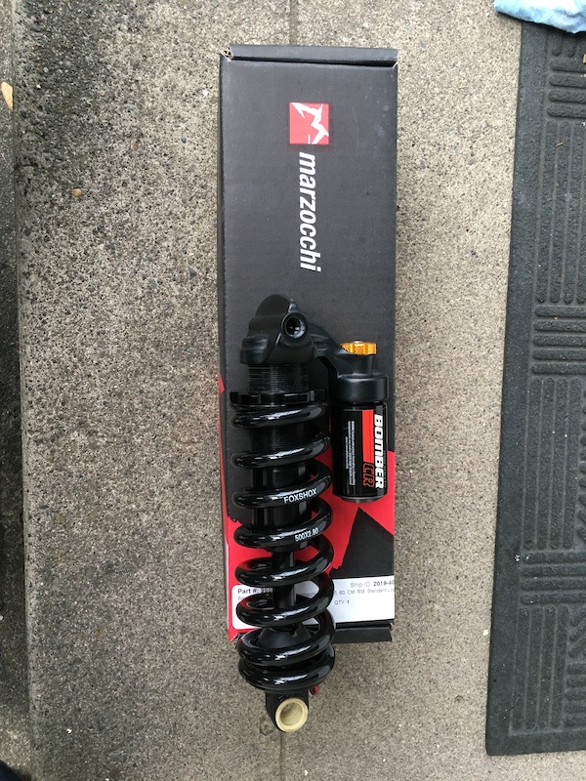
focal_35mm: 29
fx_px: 655
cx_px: 293
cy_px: 390
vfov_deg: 61.7
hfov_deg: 48.2
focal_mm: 4.15
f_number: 2.2
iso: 100
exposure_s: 1/30
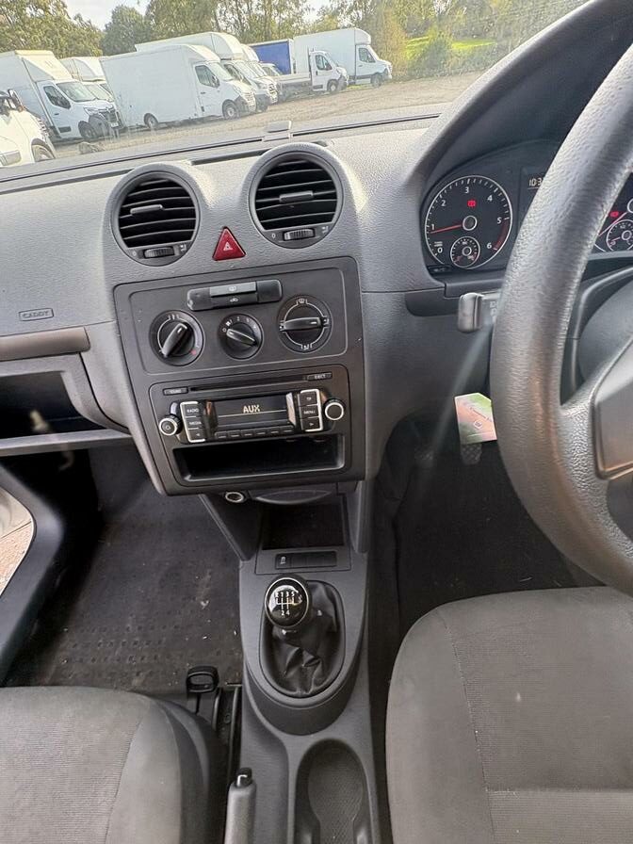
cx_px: 316
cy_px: 422
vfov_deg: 102.1
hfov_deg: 85.7
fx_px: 341
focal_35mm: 14
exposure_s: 1/124
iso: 125
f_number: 2.2
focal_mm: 2.22
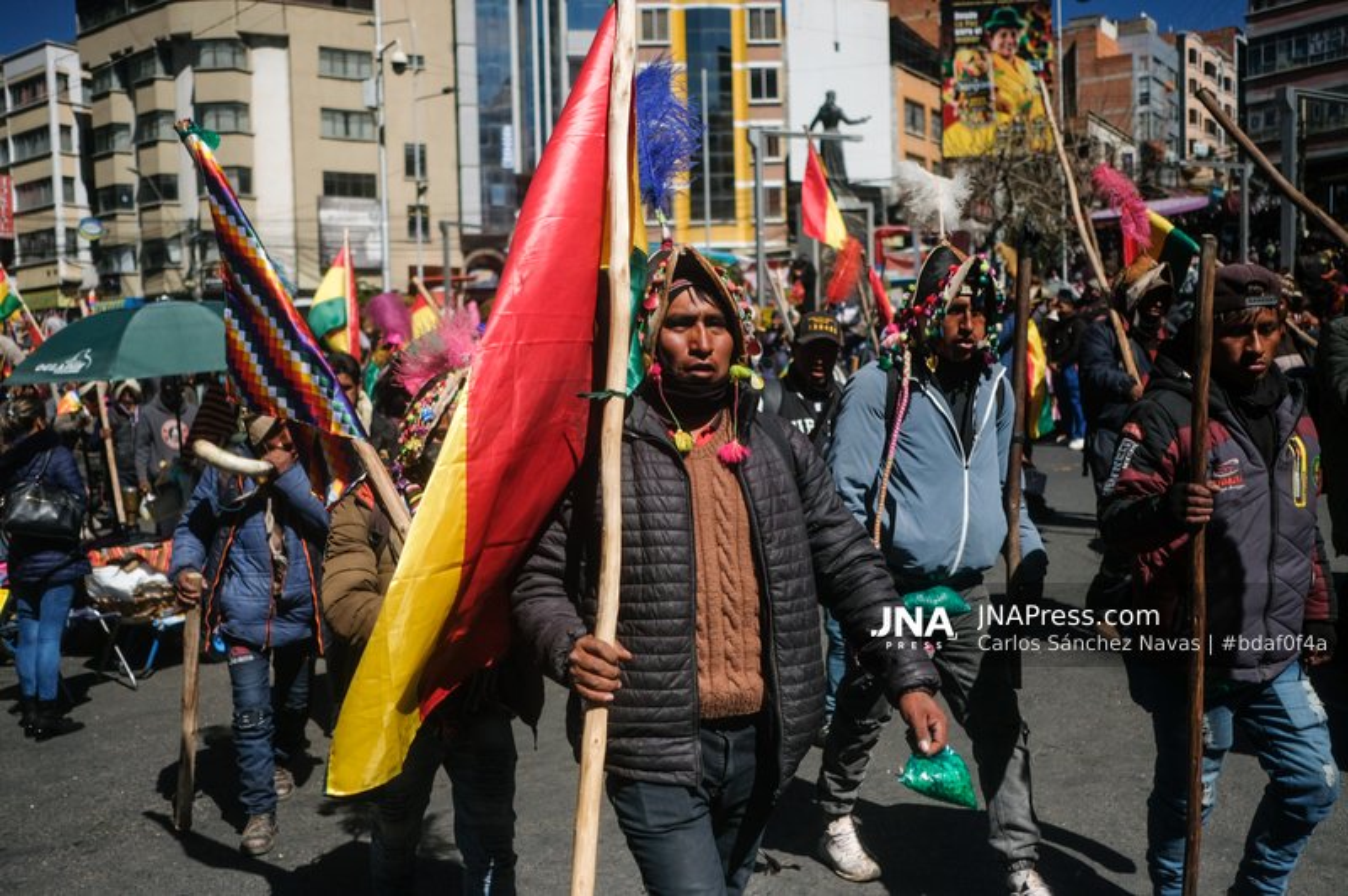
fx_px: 1309
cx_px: 674
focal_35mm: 35
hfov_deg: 54.5
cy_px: 448
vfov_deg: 37.8
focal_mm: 23
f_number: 2
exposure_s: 1/8000
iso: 200
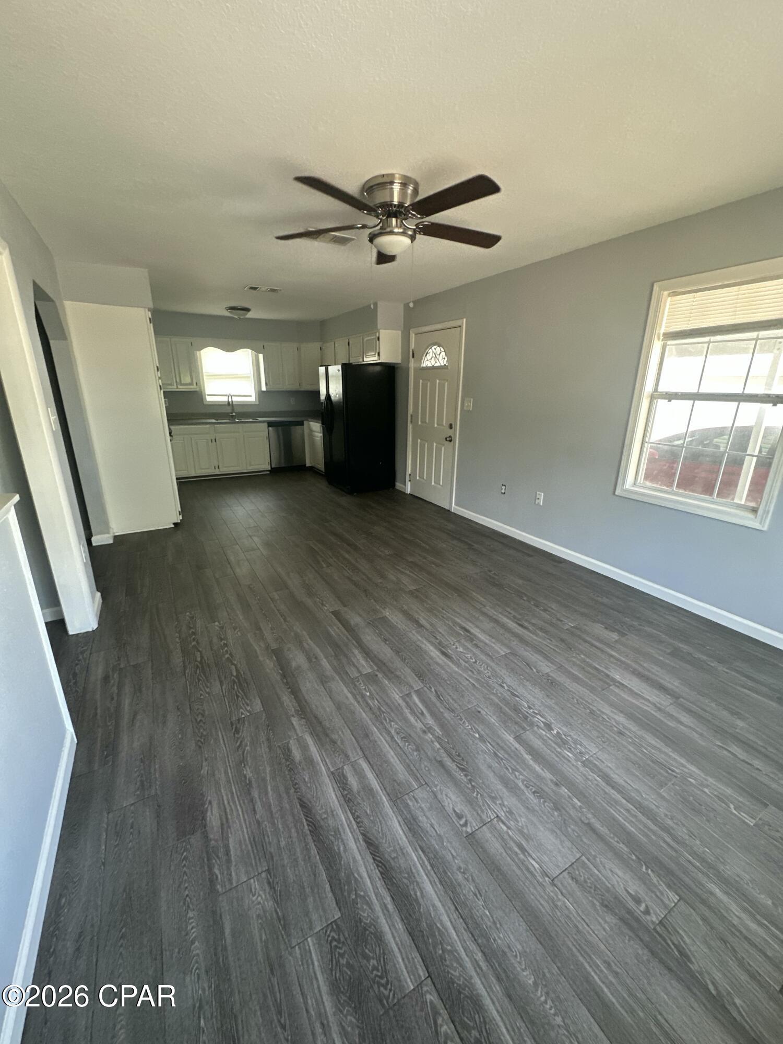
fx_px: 422
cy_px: 522
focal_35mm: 14
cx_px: 392
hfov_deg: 85.7
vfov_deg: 102.1
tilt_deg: -17.5
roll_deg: -2.3
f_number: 2.2
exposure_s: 1/97
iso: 320
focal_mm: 2.22
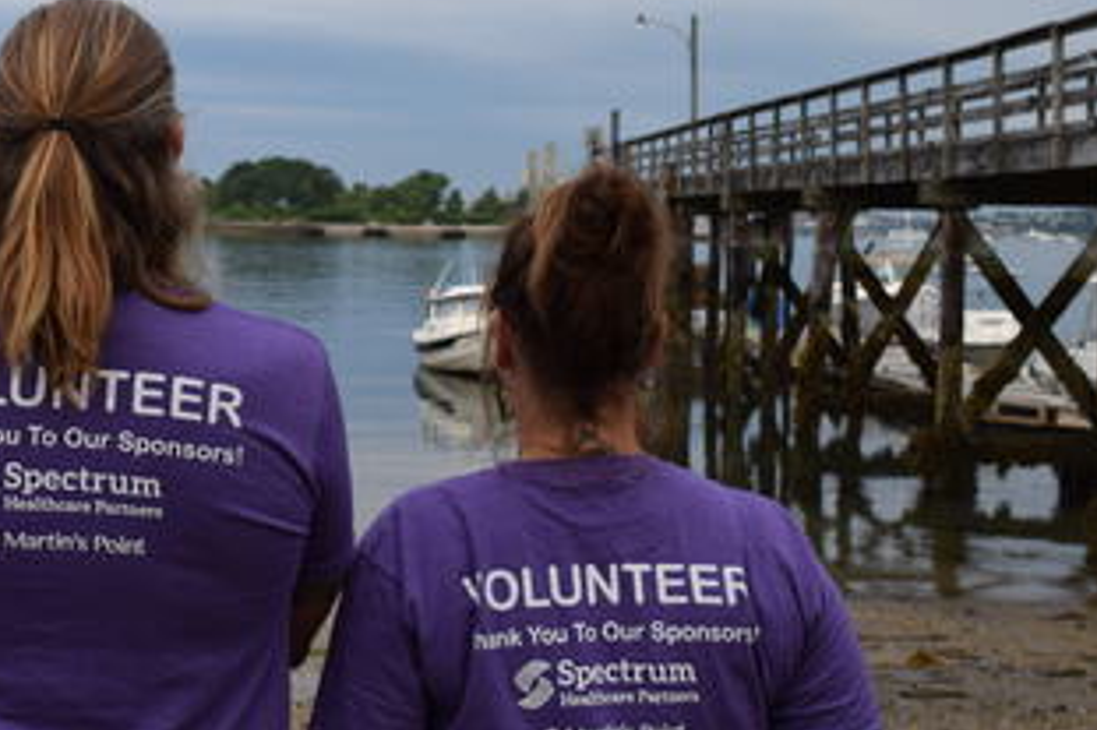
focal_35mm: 69
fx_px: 2101
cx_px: 138
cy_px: 168
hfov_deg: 28.3
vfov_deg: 19.5
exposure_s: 1/250
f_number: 8
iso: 320
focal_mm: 26
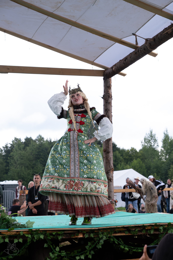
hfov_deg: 20.6
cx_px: 86
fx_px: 476
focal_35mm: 66
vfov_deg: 30.5
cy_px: 130
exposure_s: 1/640
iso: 800
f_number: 3.6
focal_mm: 44.1
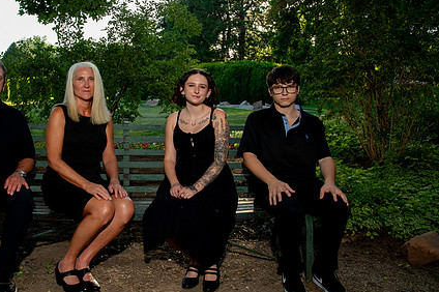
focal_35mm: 39
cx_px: 126
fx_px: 475
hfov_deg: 48.2
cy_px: 132
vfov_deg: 34.1
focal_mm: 27
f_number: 10
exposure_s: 1/160
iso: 800
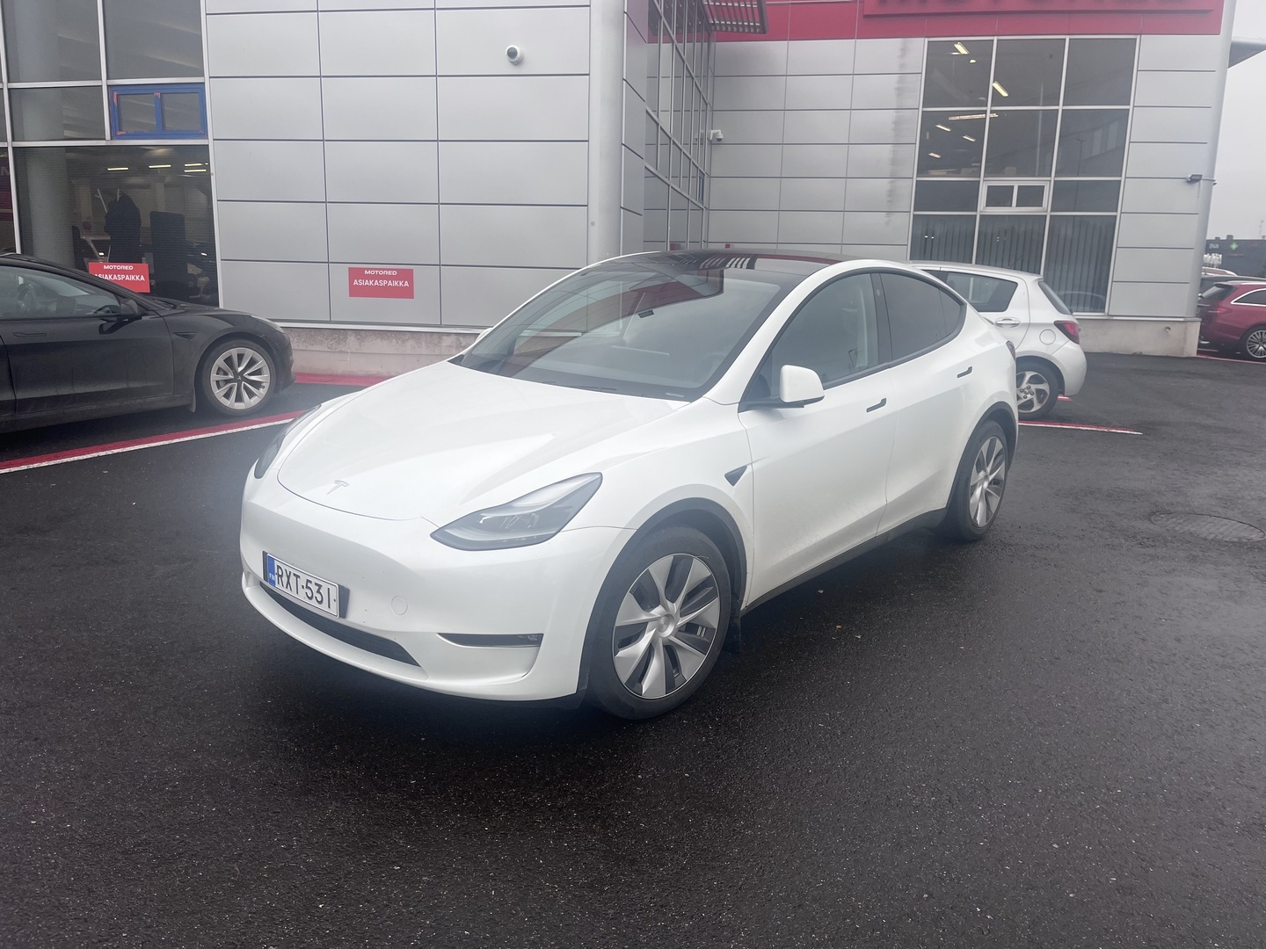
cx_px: 633
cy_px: 474
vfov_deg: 53.1
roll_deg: -1.2
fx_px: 951
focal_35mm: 26
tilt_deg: -12.0
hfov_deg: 67.3
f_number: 1.6
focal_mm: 5.1
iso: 50
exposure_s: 1/361
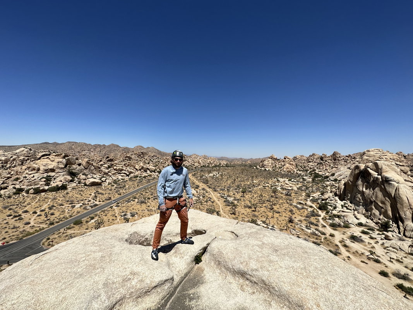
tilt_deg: +1.0
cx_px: 206
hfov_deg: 102.1
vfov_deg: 85.7
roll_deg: -1.9
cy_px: 155
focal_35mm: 14
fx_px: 167
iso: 50
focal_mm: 2.22
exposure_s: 1/3861
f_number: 2.2
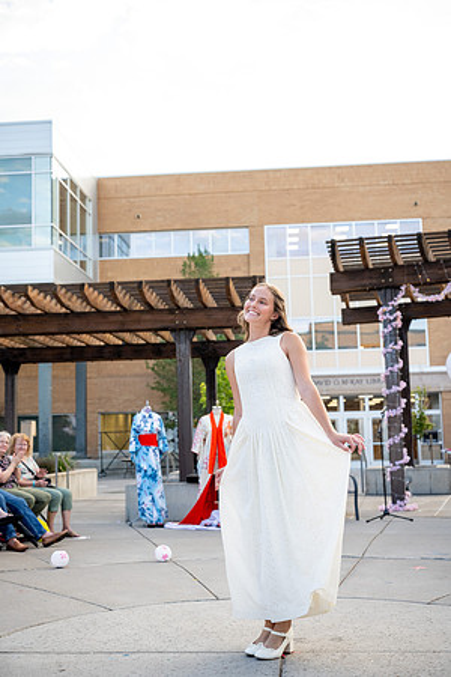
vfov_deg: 45.4
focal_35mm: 43
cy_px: 338
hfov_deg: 31.2
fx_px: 808
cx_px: 226
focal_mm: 43
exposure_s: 1/800
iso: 800
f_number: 3.2
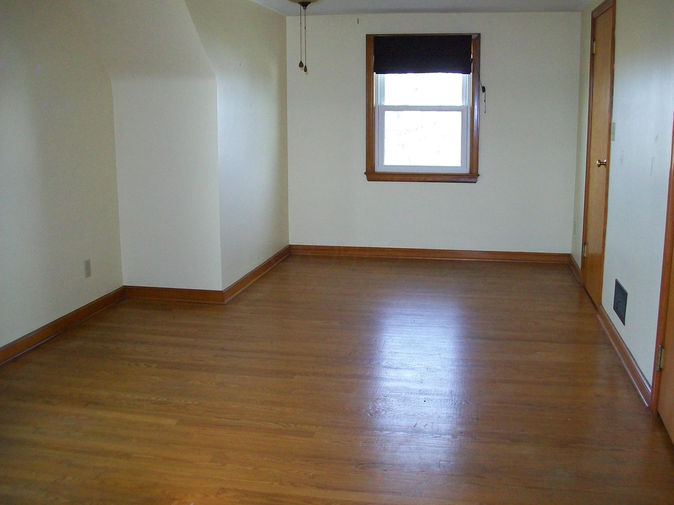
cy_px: 252
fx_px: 701
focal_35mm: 36
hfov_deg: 51.4
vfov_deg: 39.7
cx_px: 337
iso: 160
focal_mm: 6
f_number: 2.7
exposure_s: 1/60
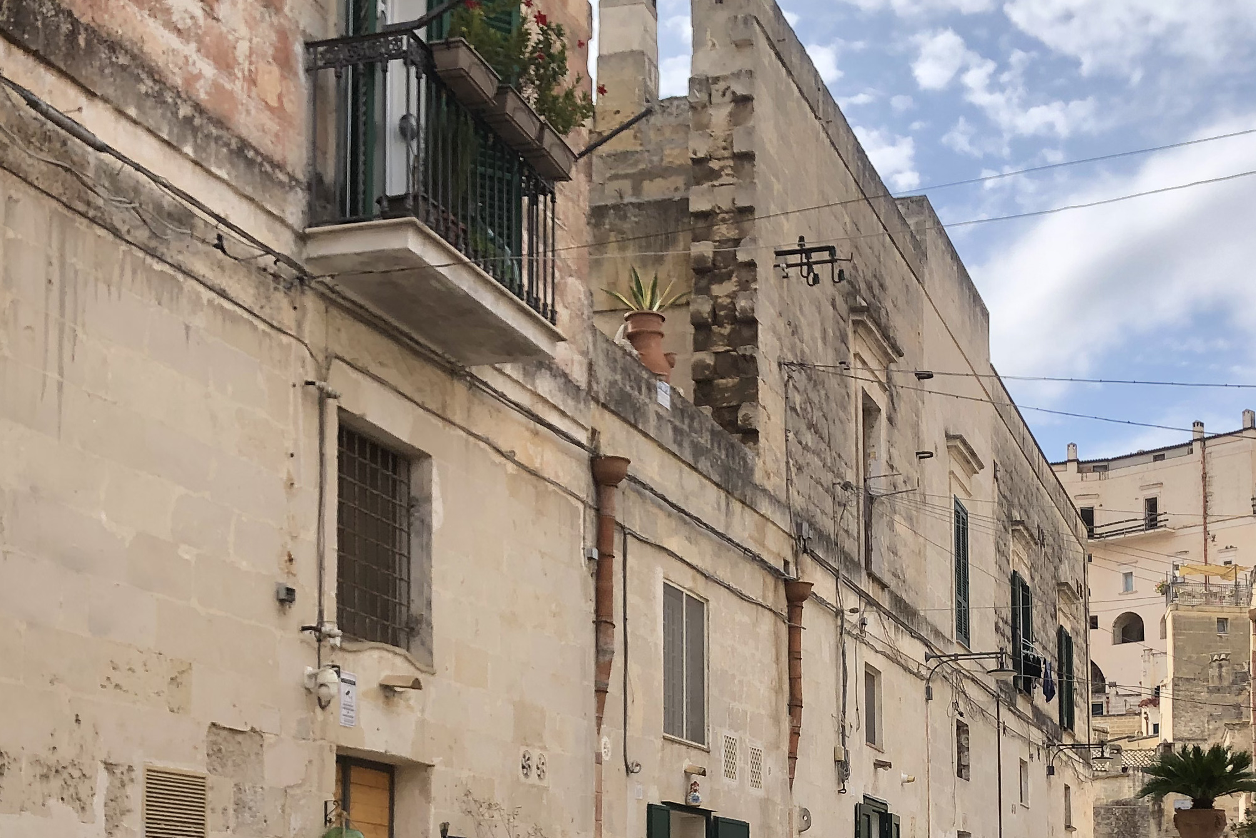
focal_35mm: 58
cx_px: 749
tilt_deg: +4.2
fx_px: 2024
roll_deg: +0.8
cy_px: 762
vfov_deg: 22.8
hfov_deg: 34.4
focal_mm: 4
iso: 20
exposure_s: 1/1350
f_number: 1.8
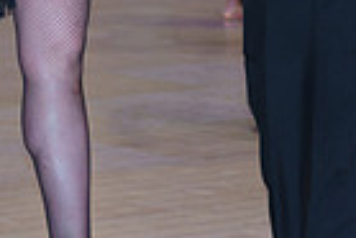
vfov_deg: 4.7
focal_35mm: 292
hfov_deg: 7.0
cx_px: 128
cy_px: -168
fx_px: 2891
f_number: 2.8
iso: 400
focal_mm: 70
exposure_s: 1/200
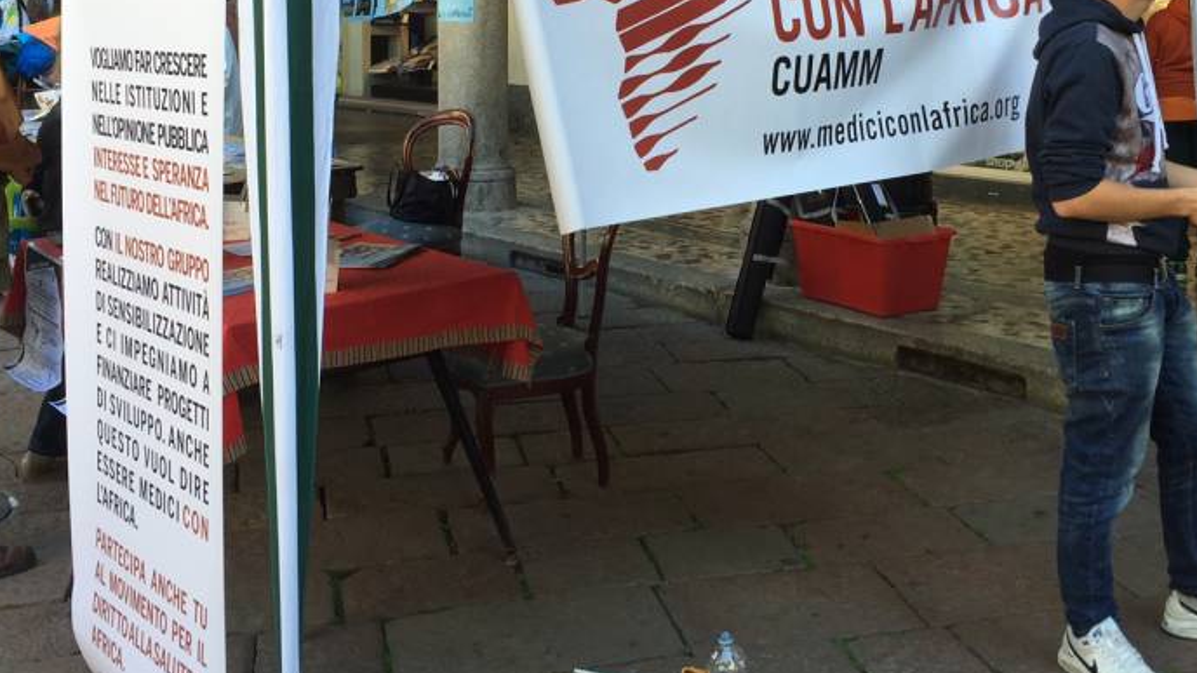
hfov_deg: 43.7
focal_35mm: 47
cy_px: 157
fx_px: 1492
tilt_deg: -6.0
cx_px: 654
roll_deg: -1.3
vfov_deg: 25.1
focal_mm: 4.15
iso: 32
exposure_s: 1/165
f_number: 2.2
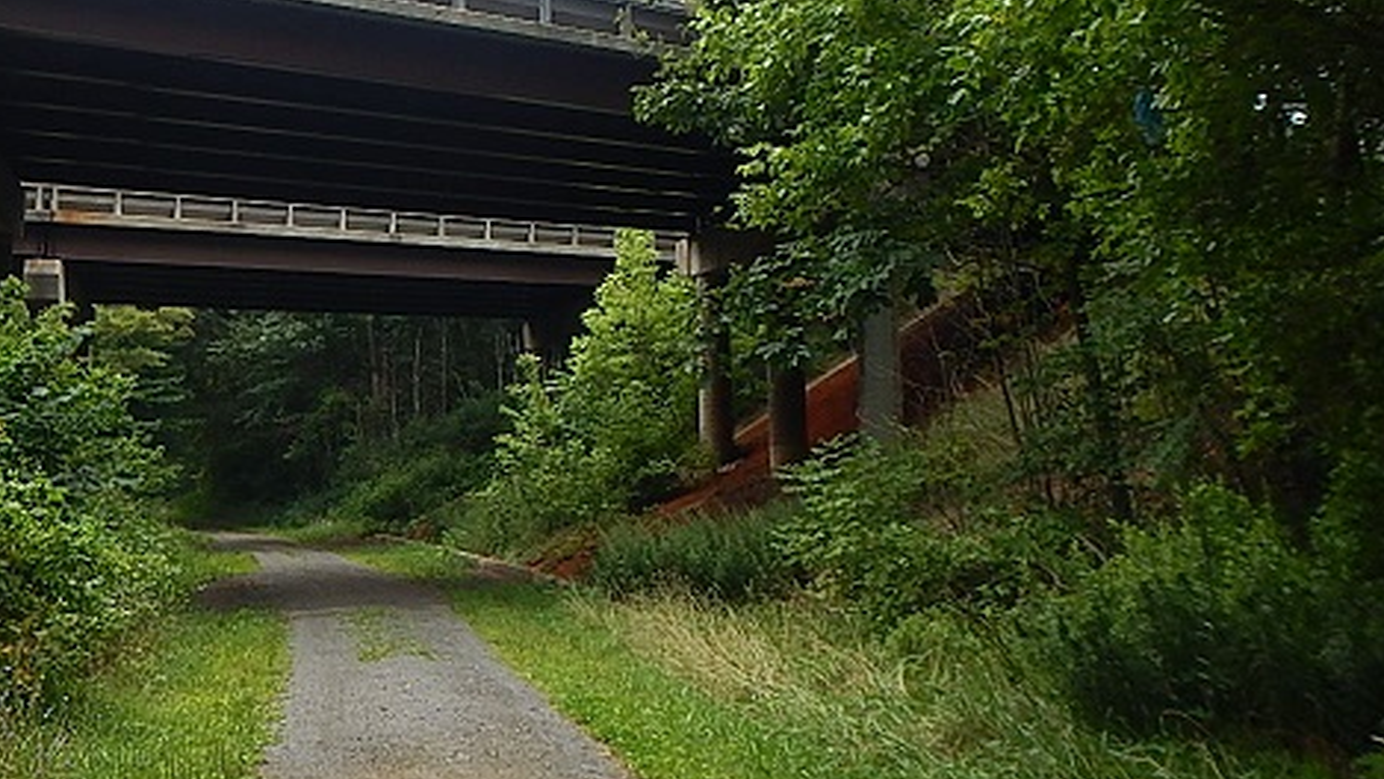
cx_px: 407
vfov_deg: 22.3
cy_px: 18
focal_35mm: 52
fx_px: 1909
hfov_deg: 39.1
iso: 125
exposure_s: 1/250
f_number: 3.9
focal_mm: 5
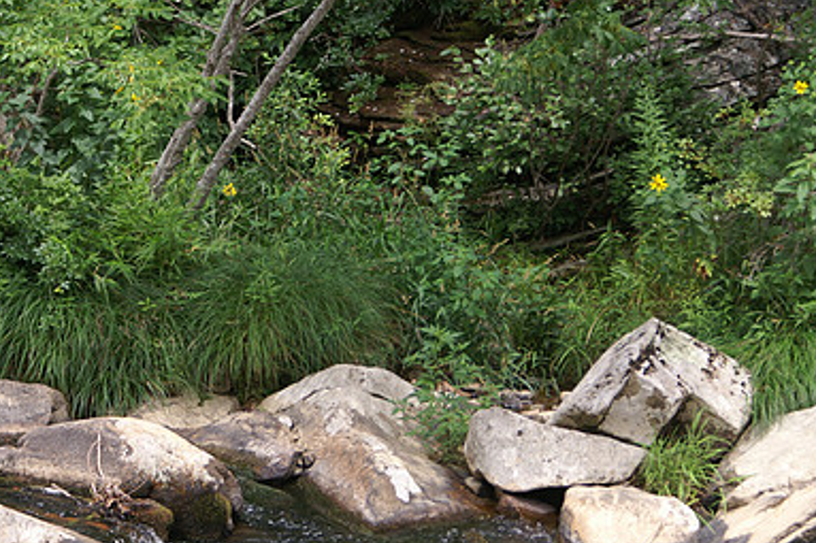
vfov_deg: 8.6
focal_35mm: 159
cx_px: 469
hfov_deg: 12.9
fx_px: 3602
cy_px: 349
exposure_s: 1/160
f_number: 5.6
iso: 100
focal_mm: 70
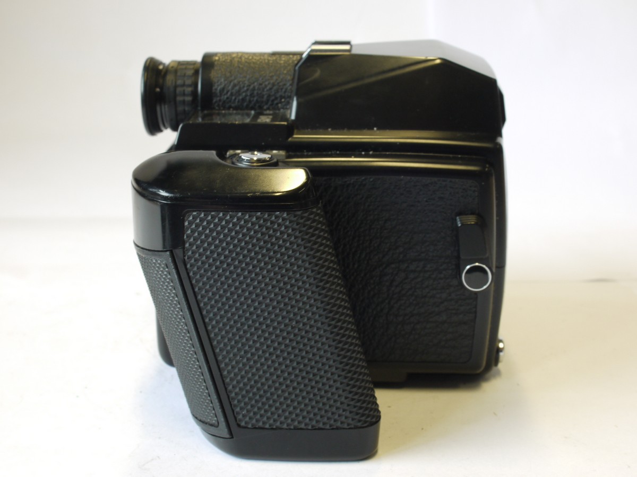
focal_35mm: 60
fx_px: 1104
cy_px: 238
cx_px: 318
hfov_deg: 32.2
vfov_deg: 24.4
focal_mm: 30
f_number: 10
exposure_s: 1/15
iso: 400
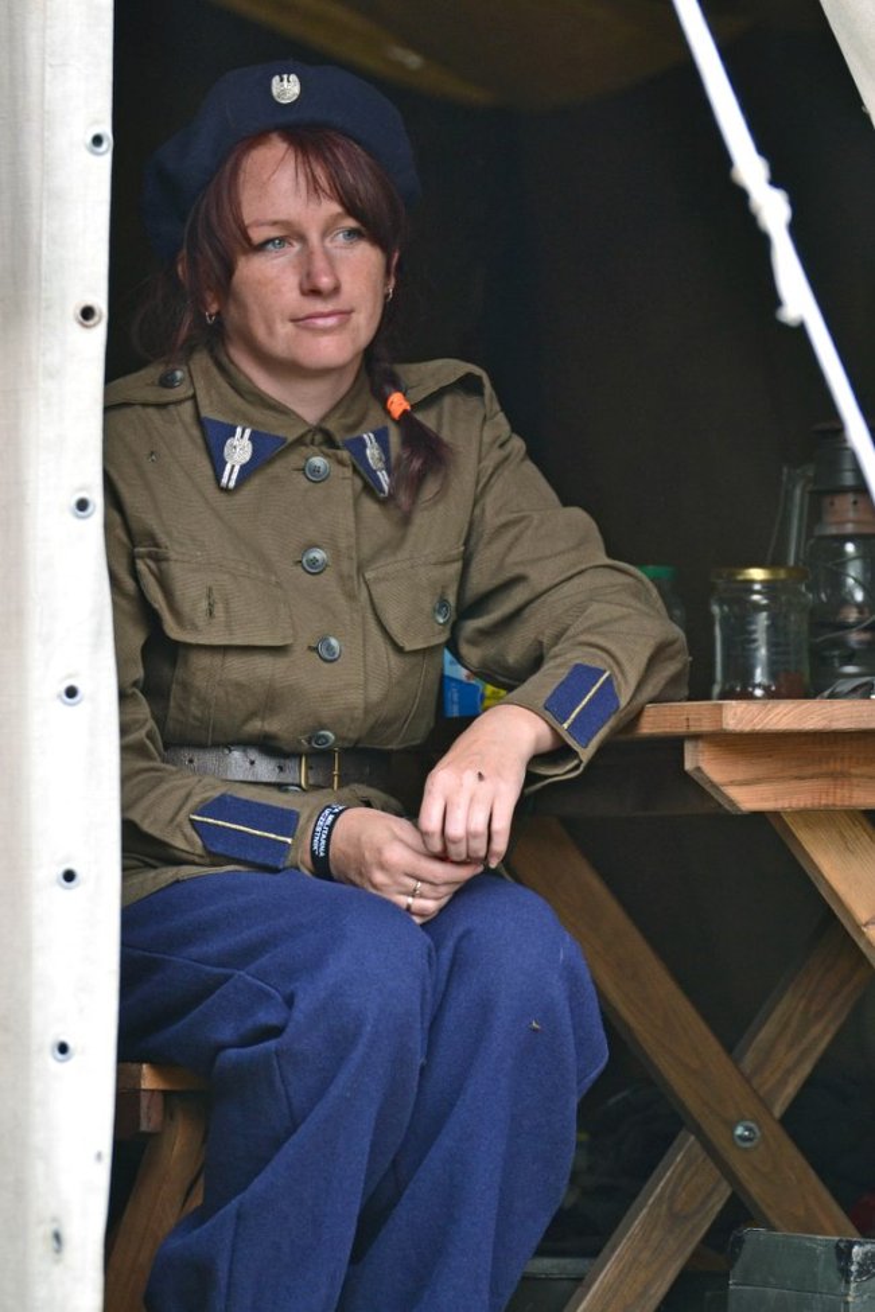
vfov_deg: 7.4
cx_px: 438
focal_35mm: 278
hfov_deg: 5.0
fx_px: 10116
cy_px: 656
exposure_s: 1/100
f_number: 5
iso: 400
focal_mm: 185
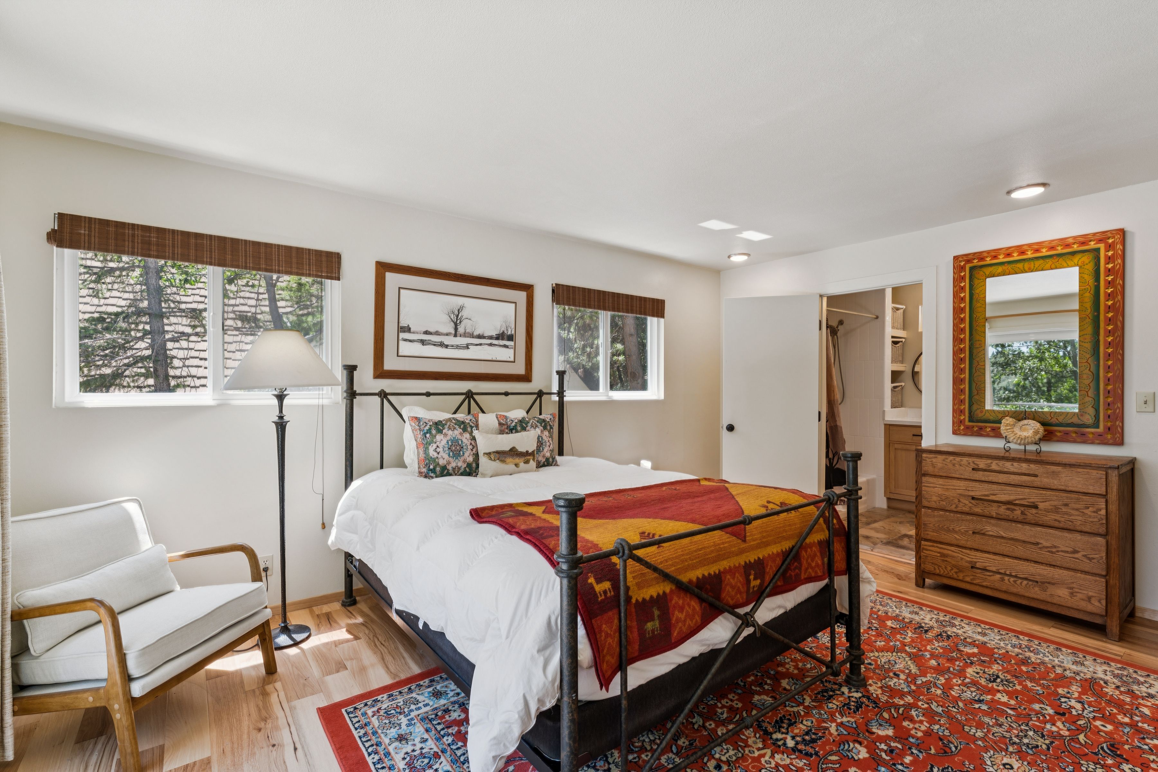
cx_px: 579
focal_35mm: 16
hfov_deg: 95.3
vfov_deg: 72.4
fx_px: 528
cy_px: 386
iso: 100
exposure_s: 1/5
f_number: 13
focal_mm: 16.4
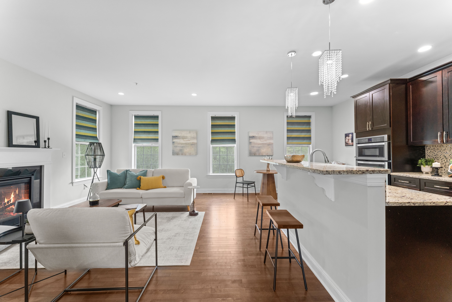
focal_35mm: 14
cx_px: 226
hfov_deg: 104.3
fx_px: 176
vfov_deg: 81.2
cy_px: 151
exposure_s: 1/5
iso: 1600
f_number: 11
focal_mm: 14
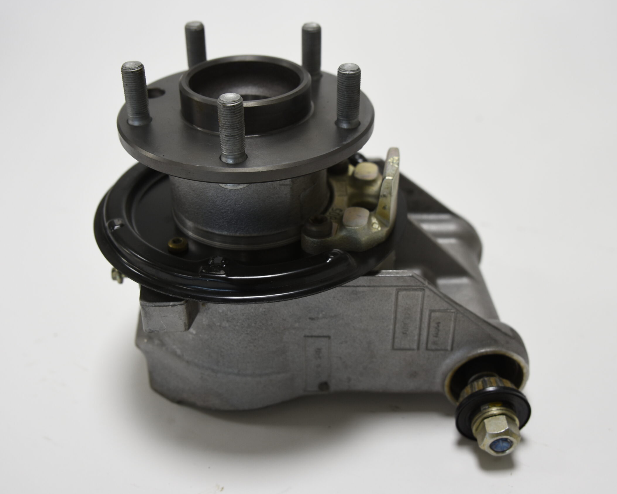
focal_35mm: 41
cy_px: 248
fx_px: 749
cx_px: 323
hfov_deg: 44.8
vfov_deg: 36.5
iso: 320
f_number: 2.8
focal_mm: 24
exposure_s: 1/100
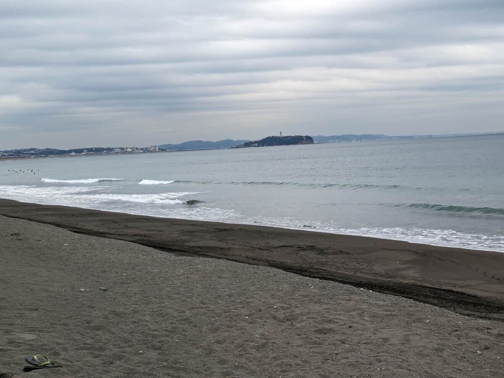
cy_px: 189
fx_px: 743
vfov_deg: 28.6
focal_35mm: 51
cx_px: 252
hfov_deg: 37.5
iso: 49
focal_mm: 5.43
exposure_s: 1/1247
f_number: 1.89
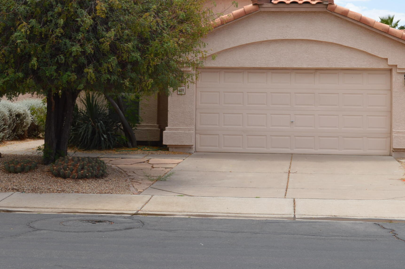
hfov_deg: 27.7
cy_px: 46
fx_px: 820
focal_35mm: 73
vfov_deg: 18.4
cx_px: 206
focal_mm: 28
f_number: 9
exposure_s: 1/200
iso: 100
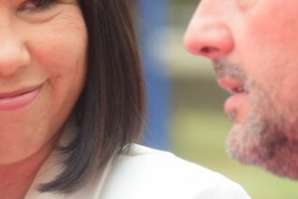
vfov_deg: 2.2
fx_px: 5170
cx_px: 111
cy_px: 73
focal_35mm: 625
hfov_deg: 3.3
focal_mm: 125
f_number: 4.8
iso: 200
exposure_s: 1/250
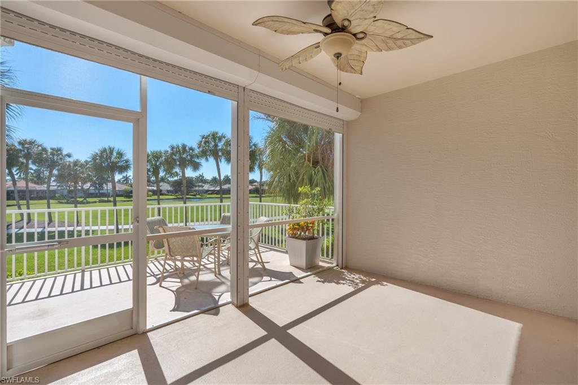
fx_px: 257
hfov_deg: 96.8
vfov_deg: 73.7
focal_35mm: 16
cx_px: 289
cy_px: 192
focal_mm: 16
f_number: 9
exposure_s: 1/25
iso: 100
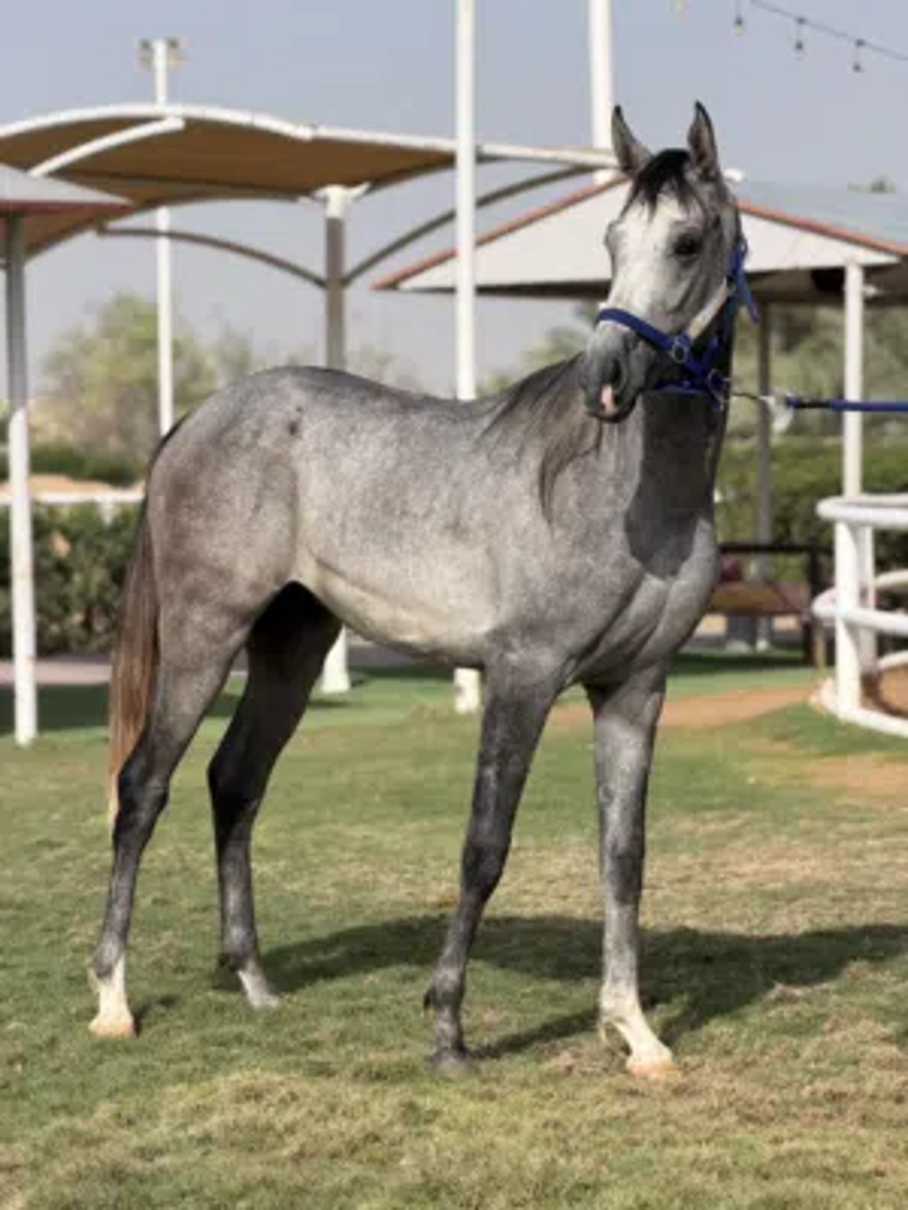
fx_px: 3497
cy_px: 605
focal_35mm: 100
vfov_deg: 19.6
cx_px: 454
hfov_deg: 14.8
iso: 25
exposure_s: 1/638
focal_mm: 16.89
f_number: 2.8
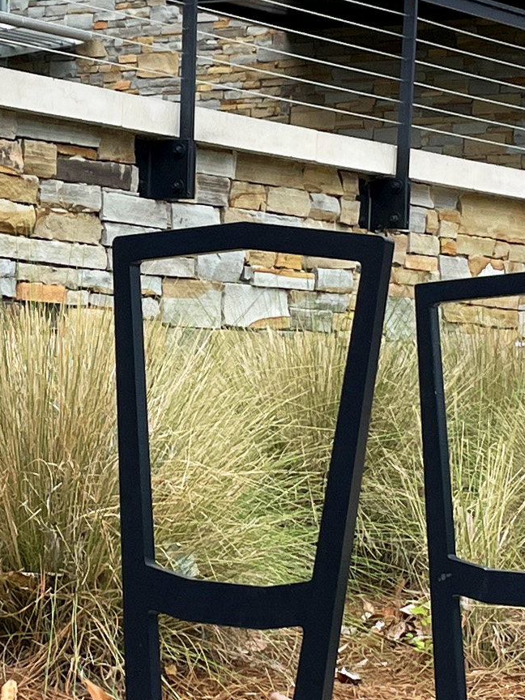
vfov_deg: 16.7
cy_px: 319
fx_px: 2386
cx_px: 143
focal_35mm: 118
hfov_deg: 12.5
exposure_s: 1/2618
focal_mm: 4.2
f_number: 1.6
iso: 32
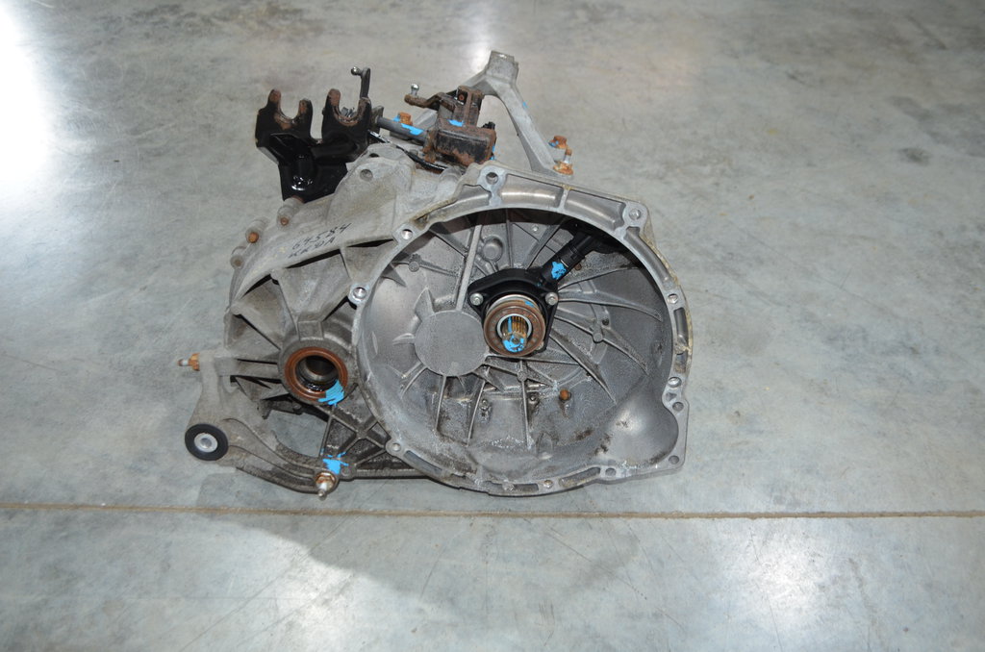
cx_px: 492
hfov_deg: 62.0
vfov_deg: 43.4
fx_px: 819
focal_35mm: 30
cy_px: 326
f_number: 3.8
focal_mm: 20
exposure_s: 1/60
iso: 800
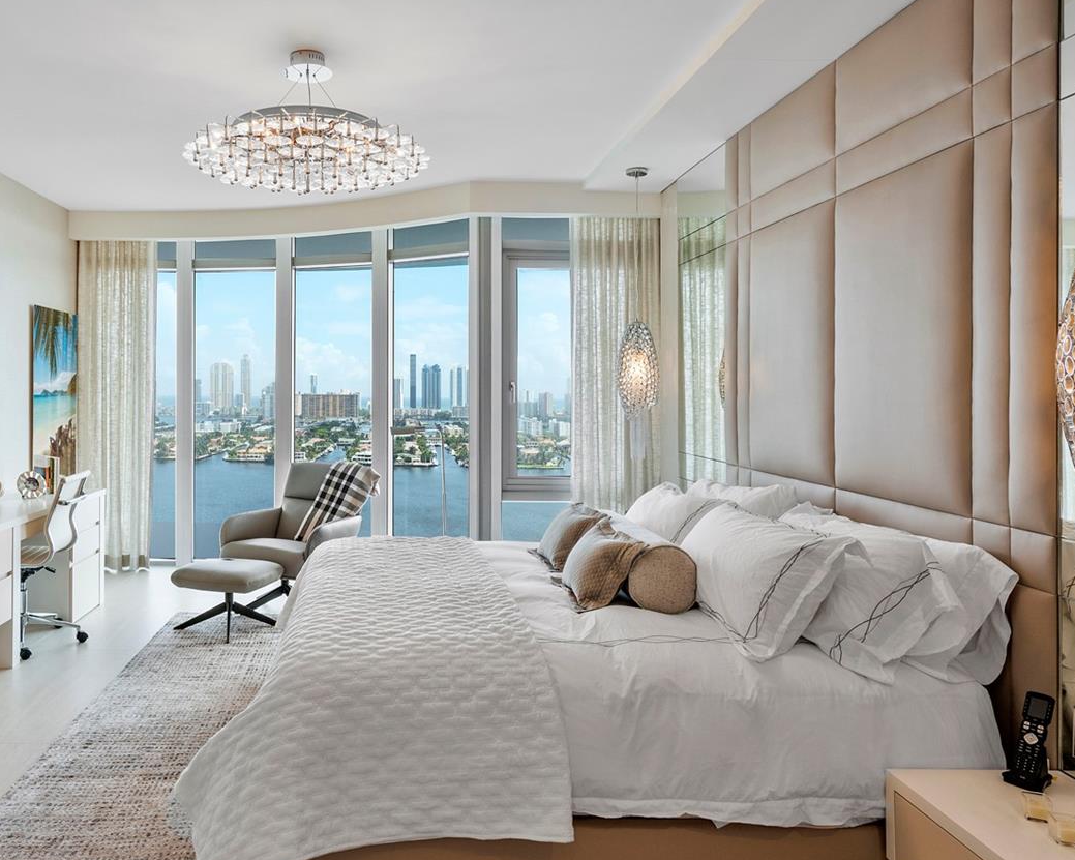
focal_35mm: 26
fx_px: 827
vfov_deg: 54.9
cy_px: 394
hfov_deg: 65.0
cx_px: 395
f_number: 8
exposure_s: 1/100
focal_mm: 18
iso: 320
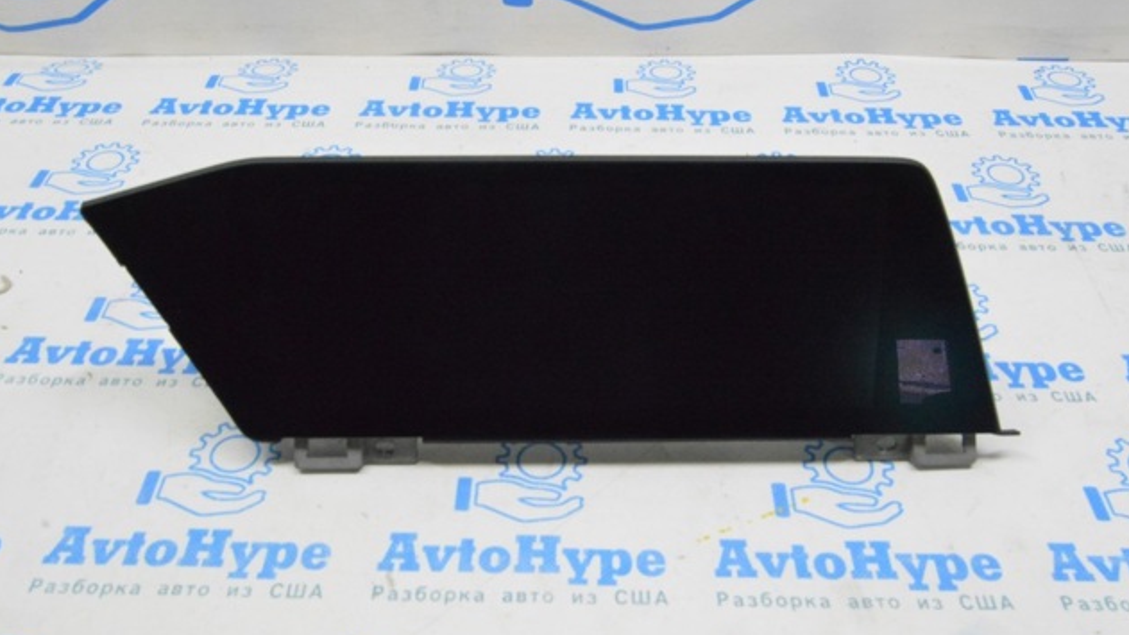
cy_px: 289
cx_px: 567
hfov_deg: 56.6
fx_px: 1048
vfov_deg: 33.7
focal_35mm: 35
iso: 6400
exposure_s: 1/20
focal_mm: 22
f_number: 20
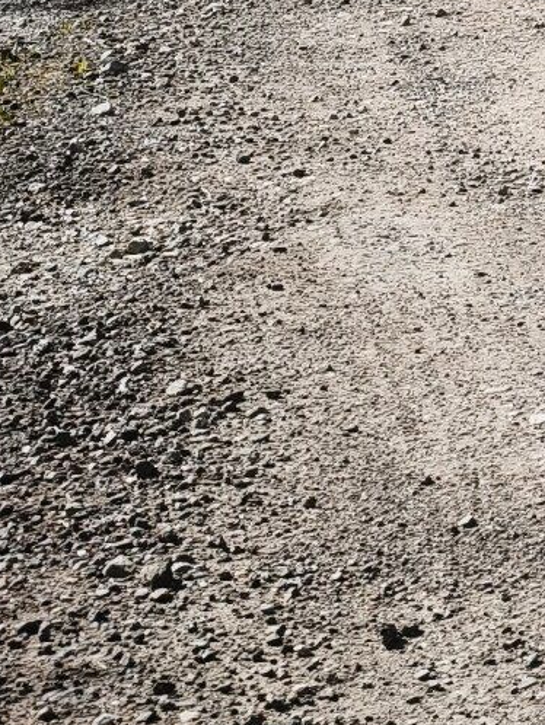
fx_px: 2517
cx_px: 1150
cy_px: -304
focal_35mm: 120
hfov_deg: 11.0
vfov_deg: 15.4
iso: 50
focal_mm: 6.45
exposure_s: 1/2392
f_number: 1.62
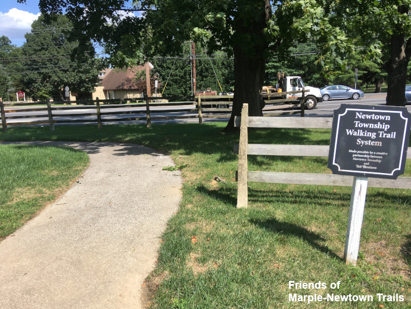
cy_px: 154
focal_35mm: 29
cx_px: 206
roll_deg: +0.6
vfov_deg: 48.3
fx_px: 344
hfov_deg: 61.6
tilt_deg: -11.2
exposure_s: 1/1083
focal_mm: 4.15
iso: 25
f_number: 2.2
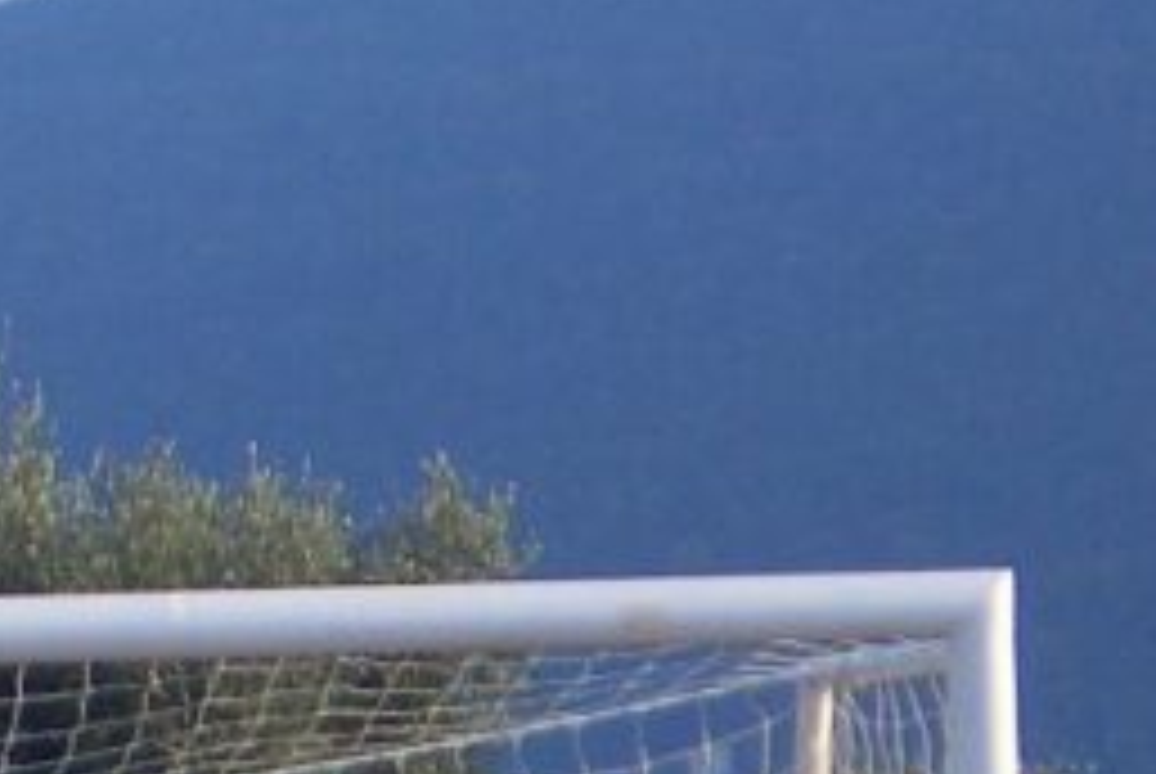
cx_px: -319
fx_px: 11702
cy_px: 1197
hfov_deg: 5.6
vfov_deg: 3.8
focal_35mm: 364
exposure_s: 1/250
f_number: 4.4
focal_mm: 14.6
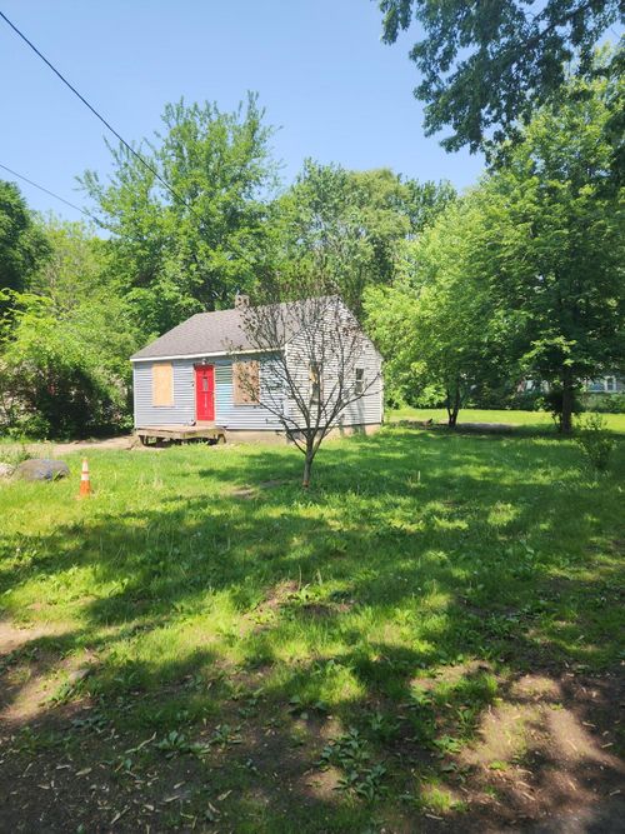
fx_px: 554
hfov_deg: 58.9
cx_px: 312
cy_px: 417
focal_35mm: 23
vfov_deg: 73.9
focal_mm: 6.4
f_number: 1.8
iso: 12
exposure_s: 1/420
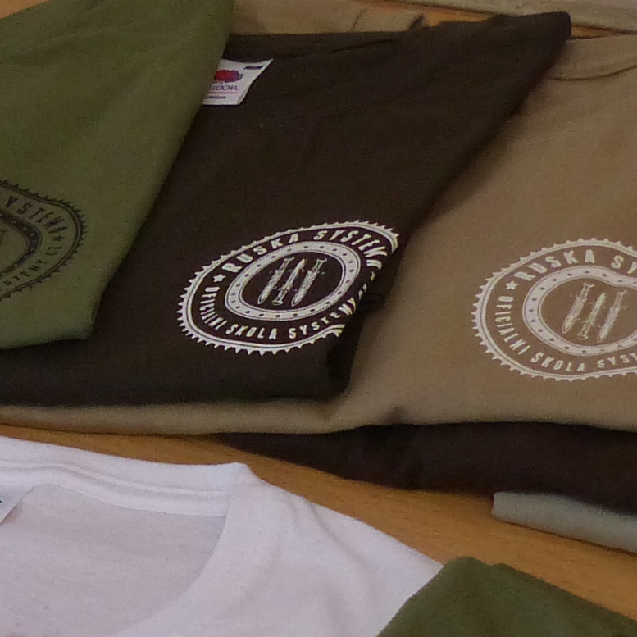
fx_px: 2936
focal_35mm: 141
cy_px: 557
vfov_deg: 12.3
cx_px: 126
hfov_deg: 12.3
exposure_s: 1/60
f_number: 2.8
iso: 250
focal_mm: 5.6
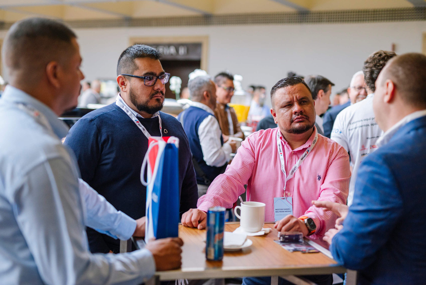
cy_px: 142
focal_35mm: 50
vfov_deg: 27.0
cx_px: 213
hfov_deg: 39.6
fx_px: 592
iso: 400
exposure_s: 1/100
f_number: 2
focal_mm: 50
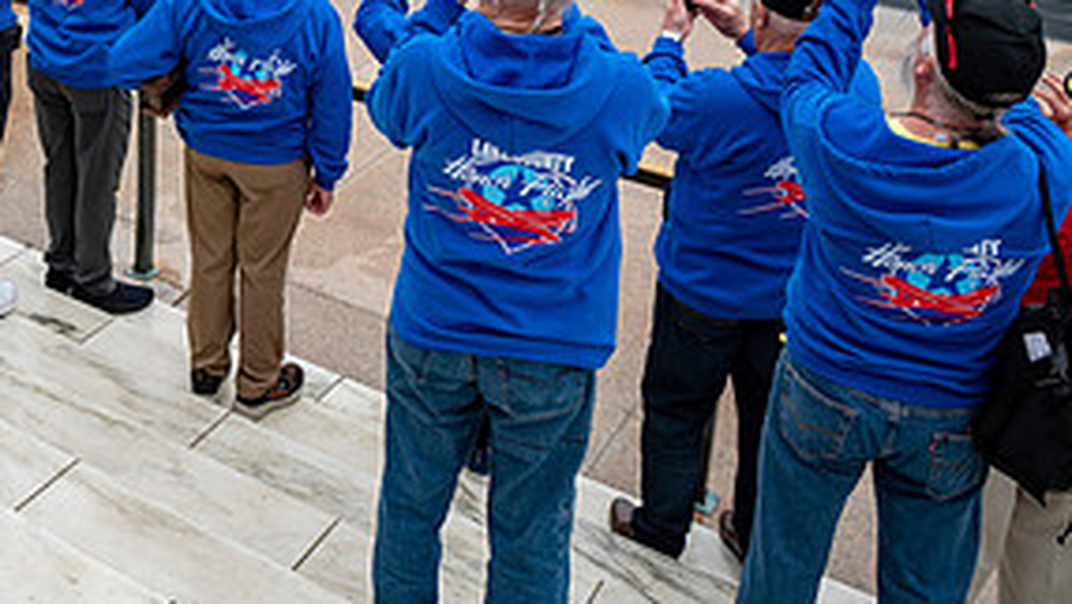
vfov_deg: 22.0
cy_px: -90
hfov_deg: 38.0
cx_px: 120
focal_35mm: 51
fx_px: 1450
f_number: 6.3
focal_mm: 24
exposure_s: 1/100
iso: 100
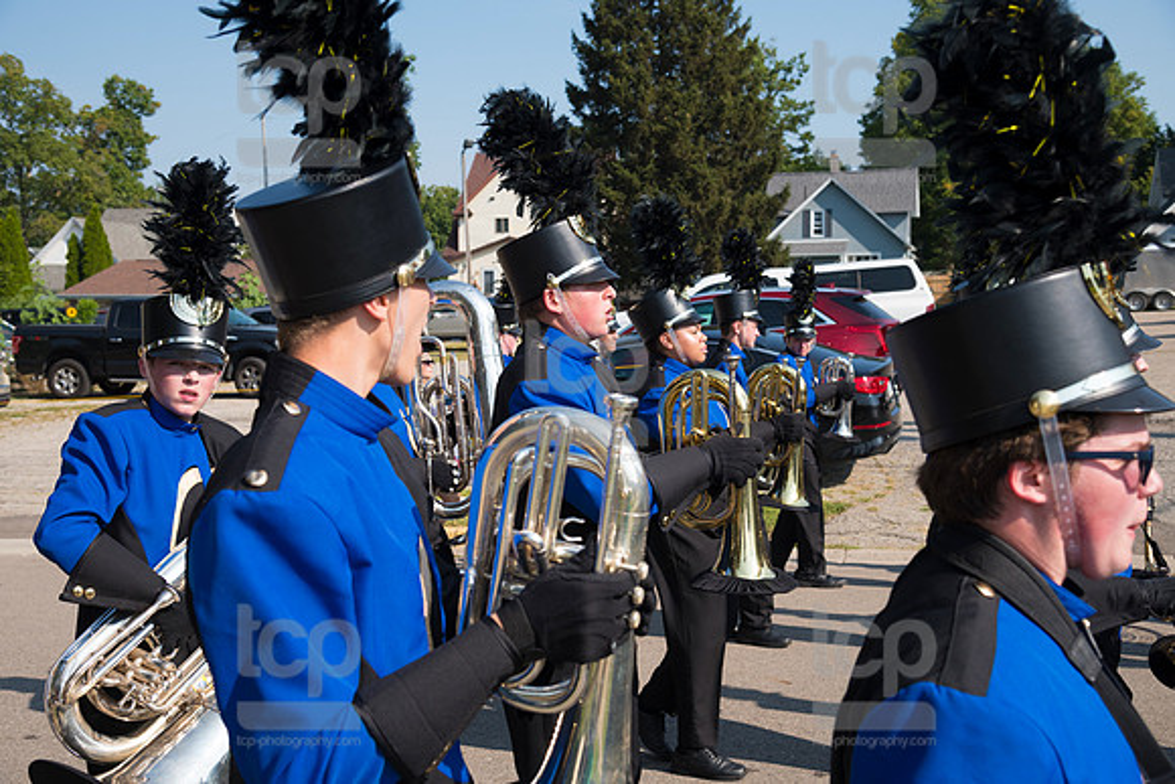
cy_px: 392
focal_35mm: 44
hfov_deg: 44.5
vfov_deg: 30.5
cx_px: 588
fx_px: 1436
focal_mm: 44
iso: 320
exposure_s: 1/800
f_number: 6.3
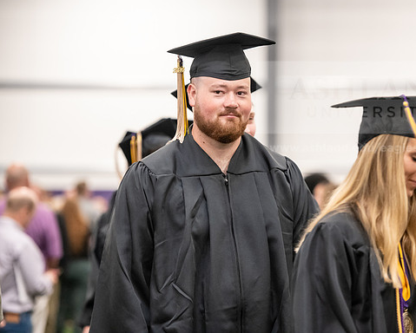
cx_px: 230
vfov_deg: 9.7
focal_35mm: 159
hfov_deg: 12.1
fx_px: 1959
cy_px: 166
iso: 3200
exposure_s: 1/200
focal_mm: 140
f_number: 3.2
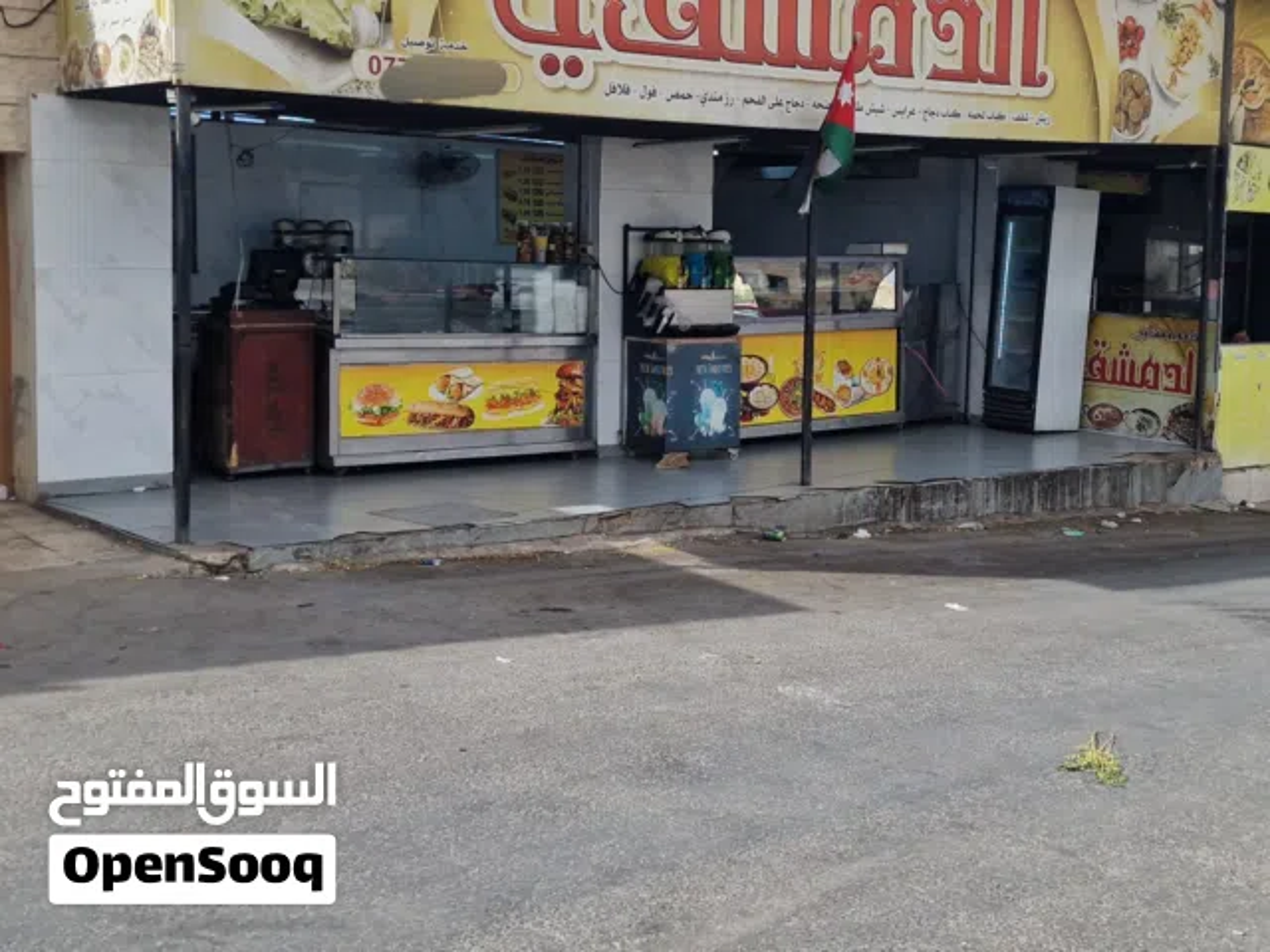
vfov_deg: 58.9
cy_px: 476
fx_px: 844
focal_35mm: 23
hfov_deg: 73.9
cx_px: 635
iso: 50
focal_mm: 6.4
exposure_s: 1/10000
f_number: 1.8
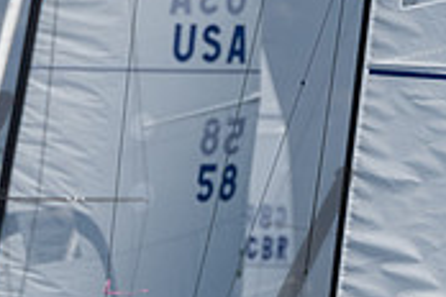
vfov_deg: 0.5
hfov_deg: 0.7
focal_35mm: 2794
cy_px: 531
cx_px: 648
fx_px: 34612
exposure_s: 1/2000
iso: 400
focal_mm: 380
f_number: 6.3
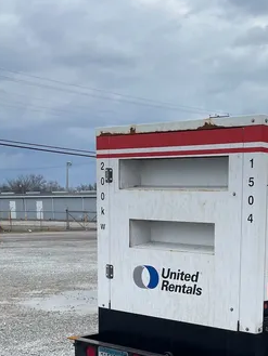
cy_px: 298
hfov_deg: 24.4
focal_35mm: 58
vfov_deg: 32.1
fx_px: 598
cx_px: 250
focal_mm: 4.2
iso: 32
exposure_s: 1/3040
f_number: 1.6
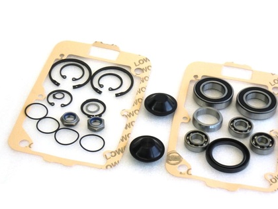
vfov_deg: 18.4
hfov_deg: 24.4
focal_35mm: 80
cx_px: 150
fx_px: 642
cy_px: 110
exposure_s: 1/80
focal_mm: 13.02
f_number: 4.7
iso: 200
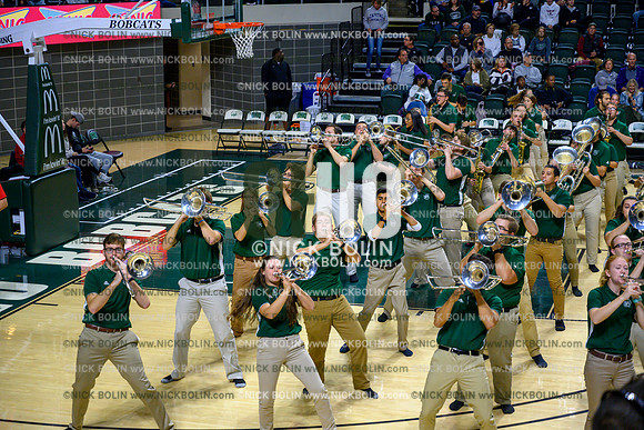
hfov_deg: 28.8
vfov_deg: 19.5
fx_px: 1252
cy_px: 215
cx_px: 322
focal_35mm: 70
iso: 3200
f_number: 4.5
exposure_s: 1/800
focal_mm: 70
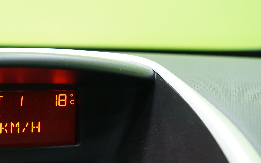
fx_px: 761
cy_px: 143
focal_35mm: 107
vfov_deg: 12.2
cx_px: 41
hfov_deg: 19.2
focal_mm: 53
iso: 800
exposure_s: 1/20
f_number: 5.6
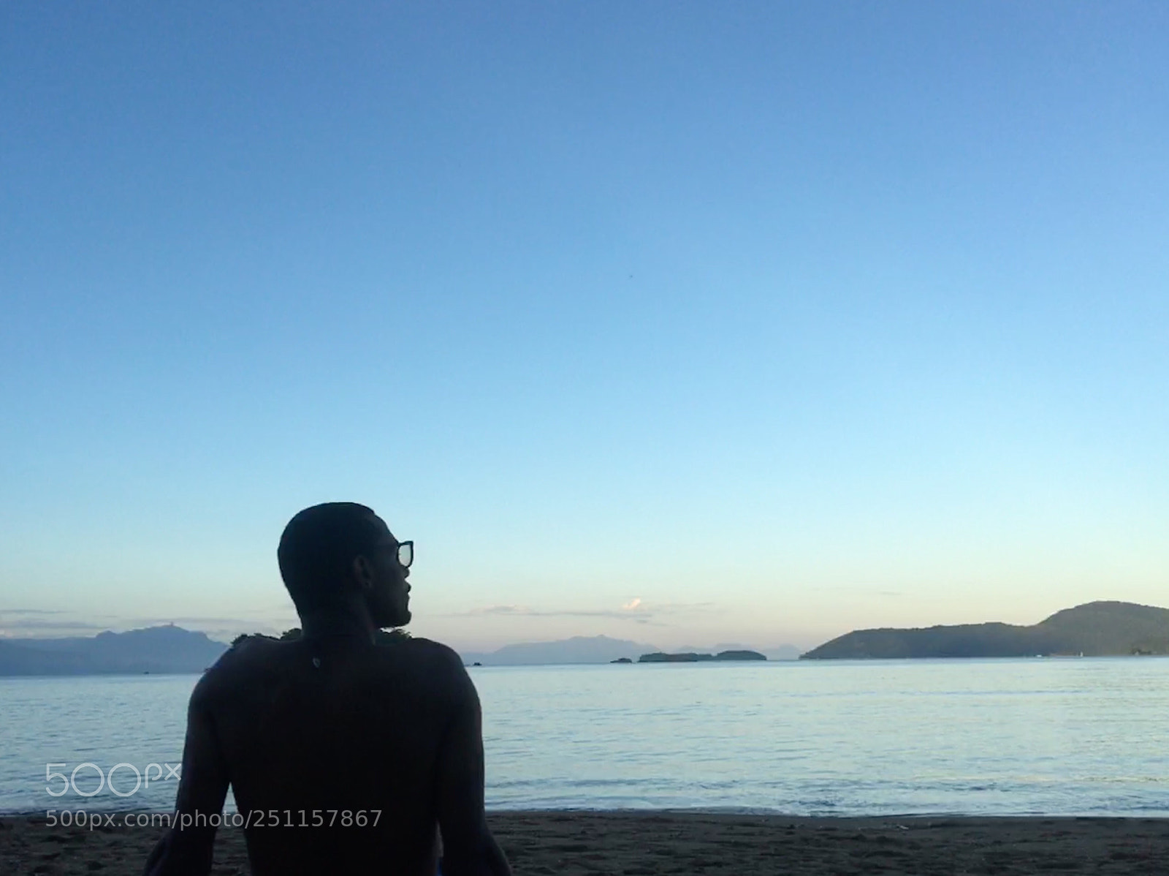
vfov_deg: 48.2
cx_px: 584
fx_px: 979
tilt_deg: +11.2
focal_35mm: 29
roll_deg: +1.7
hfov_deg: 61.7
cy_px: 438
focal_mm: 4.15
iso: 25
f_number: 2.2
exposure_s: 1/916
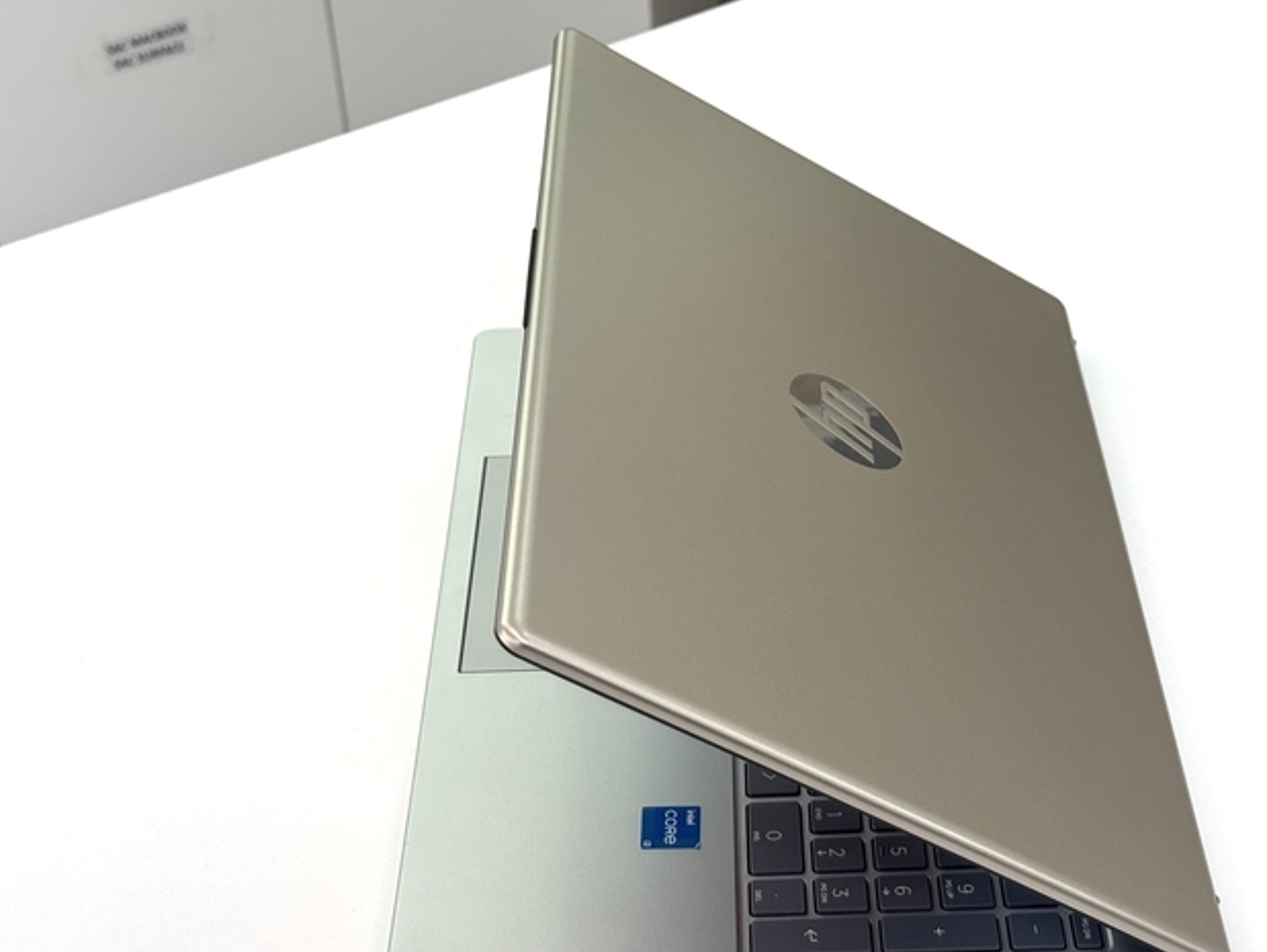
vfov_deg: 23.7
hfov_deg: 31.1
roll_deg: +3.5
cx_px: 706
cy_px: 487
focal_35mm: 62
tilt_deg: -36.6
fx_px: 2271
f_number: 1.78
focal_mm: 6.76
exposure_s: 1/161
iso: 50
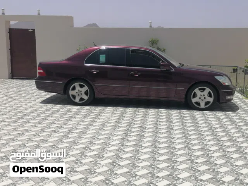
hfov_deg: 43.9
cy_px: 93
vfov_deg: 33.6
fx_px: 308
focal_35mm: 43
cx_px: 124
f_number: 1.8
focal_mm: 5.3
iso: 50
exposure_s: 1/1828
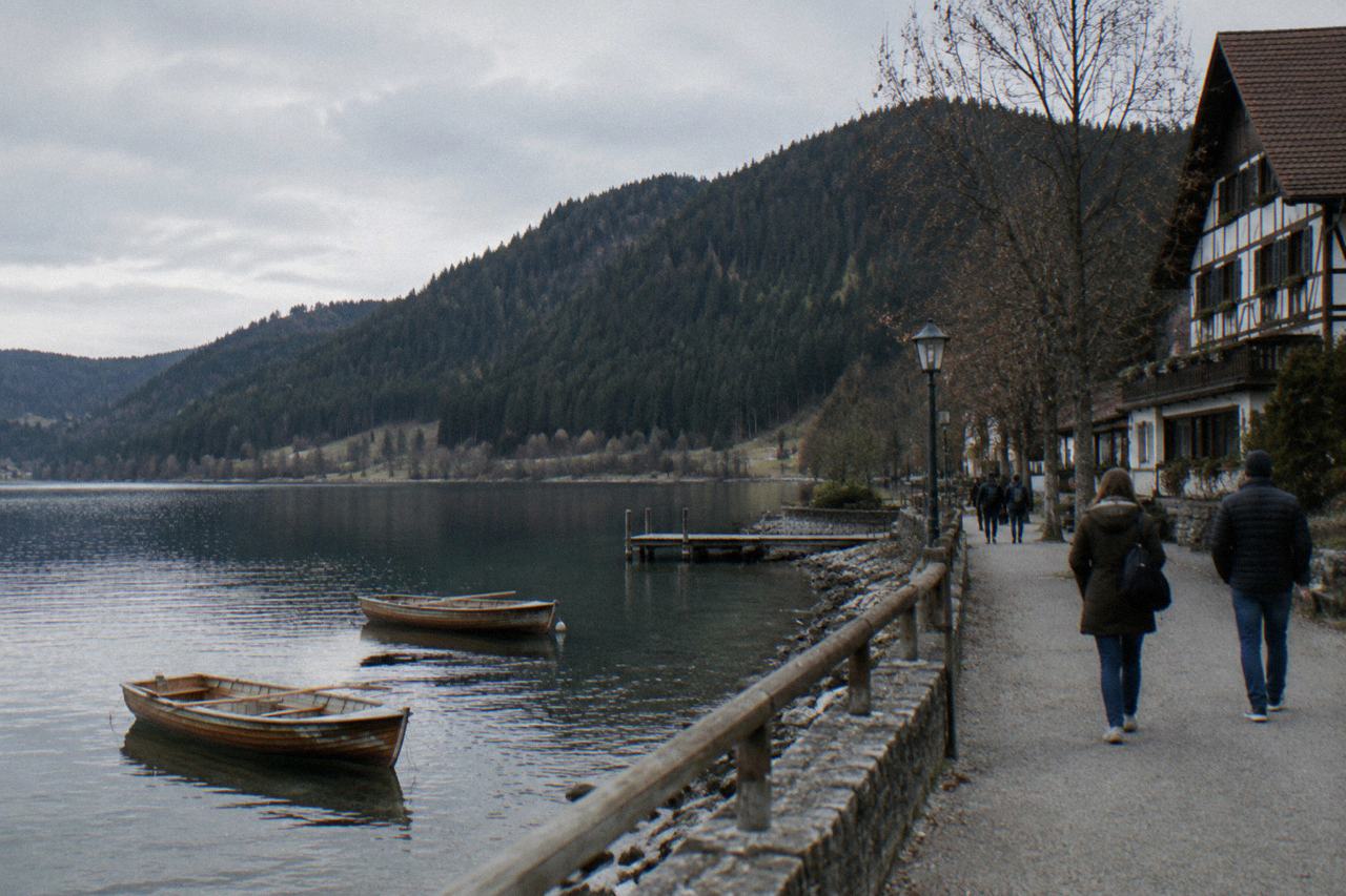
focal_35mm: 35
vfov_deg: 37.8
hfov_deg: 54.4
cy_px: 448
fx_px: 1308
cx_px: 673
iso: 400
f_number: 4.5
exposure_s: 1/1000
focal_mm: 35
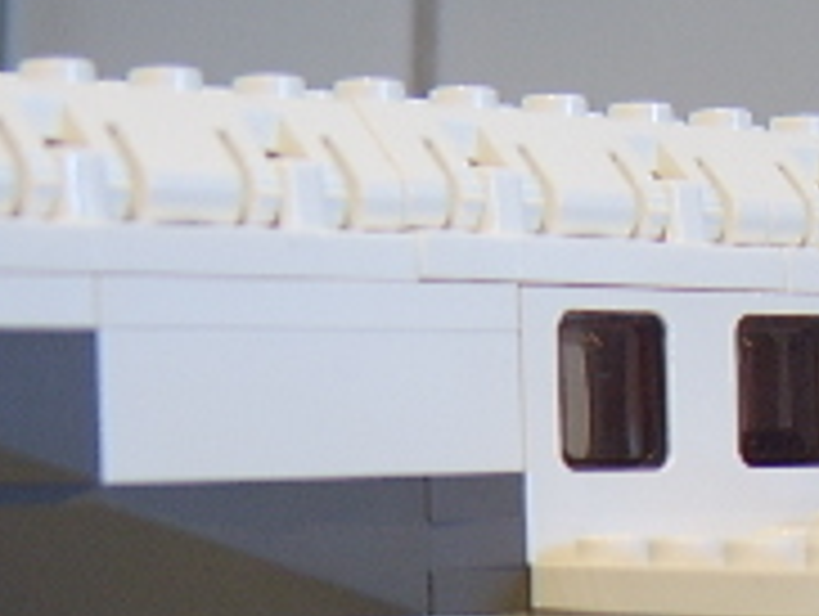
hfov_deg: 16.8
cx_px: 1112
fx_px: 2582
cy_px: 625
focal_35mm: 109
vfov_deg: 13.4
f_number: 2.7
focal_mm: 8.13
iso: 100
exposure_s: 1/19
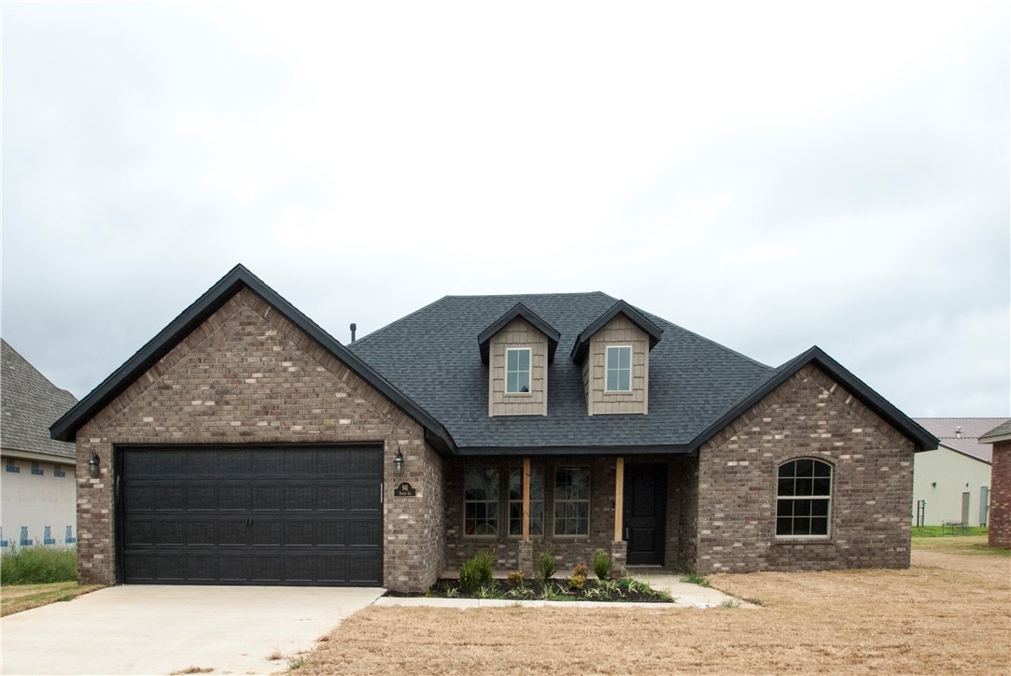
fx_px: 675
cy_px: 338
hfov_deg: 73.7
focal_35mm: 24
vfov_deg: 53.2
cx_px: 506
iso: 800
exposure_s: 1/640
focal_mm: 16
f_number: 13
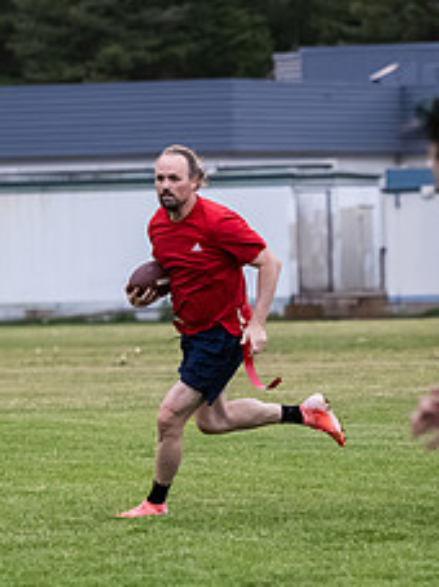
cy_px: 357
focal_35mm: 436
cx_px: 143
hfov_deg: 3.4
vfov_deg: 4.5
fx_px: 7379
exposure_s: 1/1250
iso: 4000
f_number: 2.8
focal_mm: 110
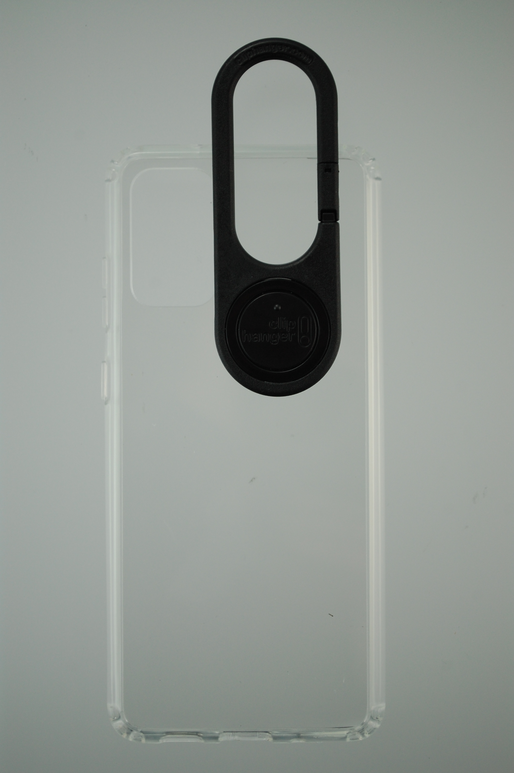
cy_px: 386
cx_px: 257
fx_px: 1545
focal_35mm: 72
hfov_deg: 18.9
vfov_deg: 28.1
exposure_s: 1/60
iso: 400
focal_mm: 48
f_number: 5.6
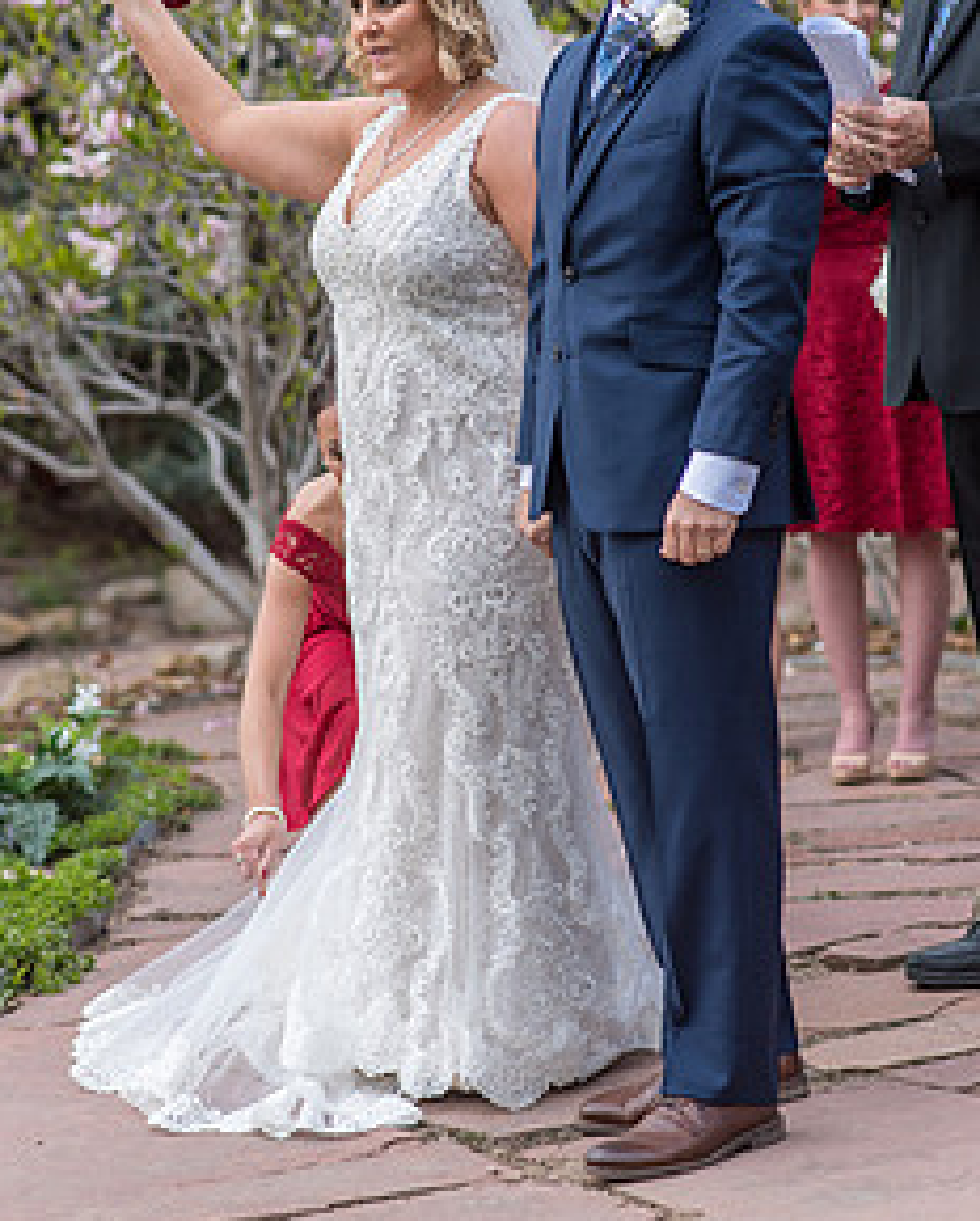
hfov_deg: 12.5
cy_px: 292
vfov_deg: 15.4
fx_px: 4486
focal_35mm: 124
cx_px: 410
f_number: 2.8
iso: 100
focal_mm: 85
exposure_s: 1/400
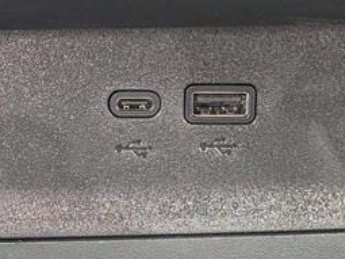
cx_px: 156
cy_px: 182
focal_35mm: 123
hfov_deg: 16.0
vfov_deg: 12.0
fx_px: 1225
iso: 1516
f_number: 1.68
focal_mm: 6.9
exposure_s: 1/217
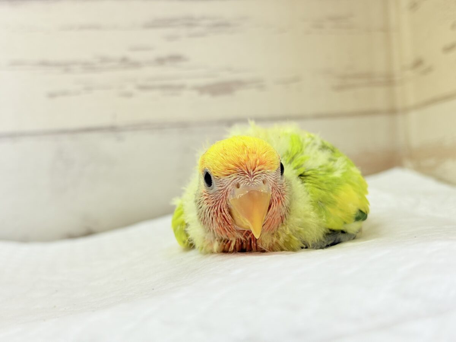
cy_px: 171
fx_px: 685
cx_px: 228
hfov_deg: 36.8
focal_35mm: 52
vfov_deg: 28.0
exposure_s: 1/50
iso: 40
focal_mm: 5.96
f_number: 1.6
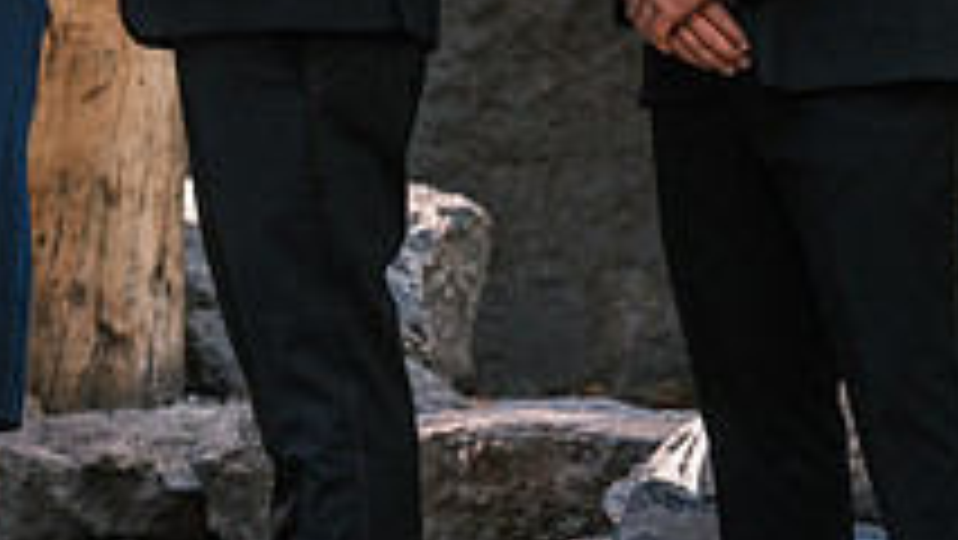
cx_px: -54
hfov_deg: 7.1
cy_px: 20
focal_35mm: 303
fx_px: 7700
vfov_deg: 4.0
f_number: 3.6
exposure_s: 1/220
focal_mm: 68.7
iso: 800
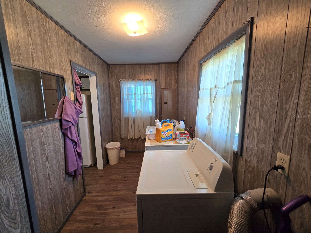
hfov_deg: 106.2
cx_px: 156
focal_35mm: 13
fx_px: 117
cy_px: 116
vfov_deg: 89.9
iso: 160
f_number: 2.2
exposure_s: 1/60
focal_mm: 2.2
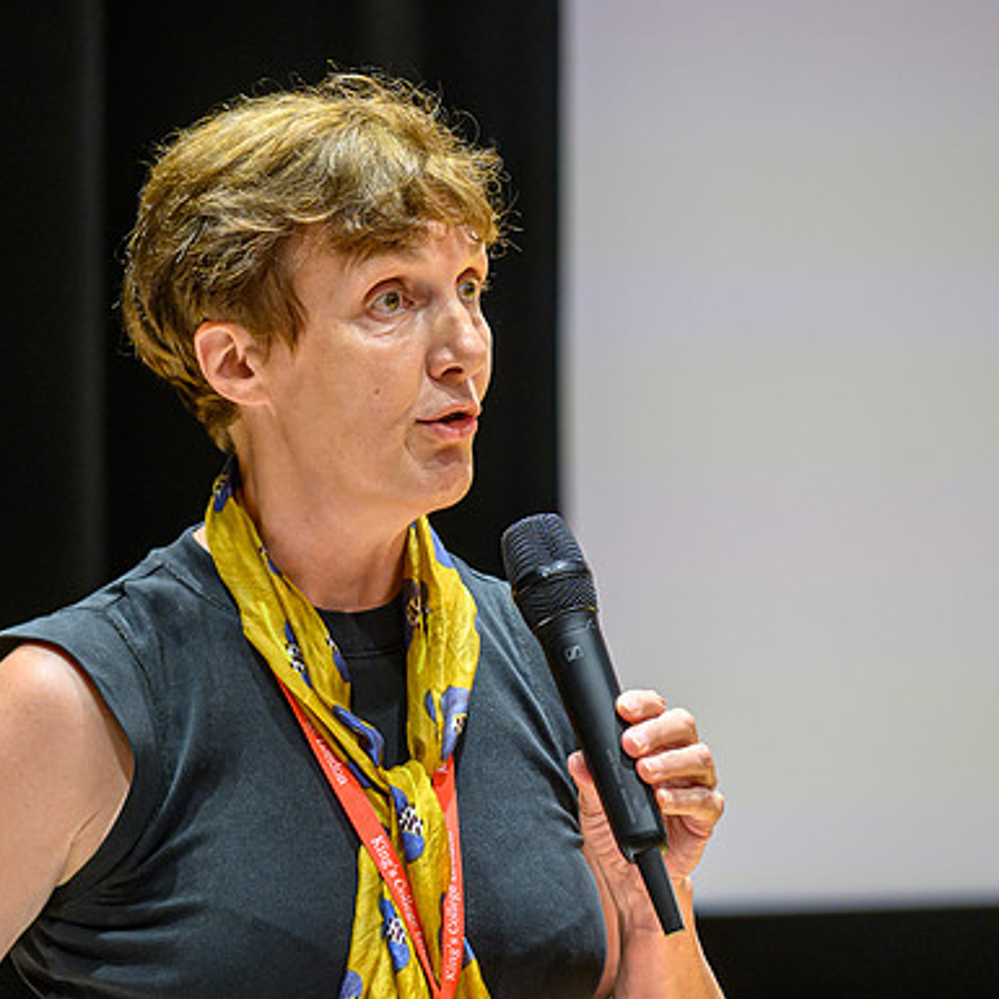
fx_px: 9534
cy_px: 500
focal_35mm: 292
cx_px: 301
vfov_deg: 6.0
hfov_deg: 6.0
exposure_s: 1/250
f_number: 2.8
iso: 1250
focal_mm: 150
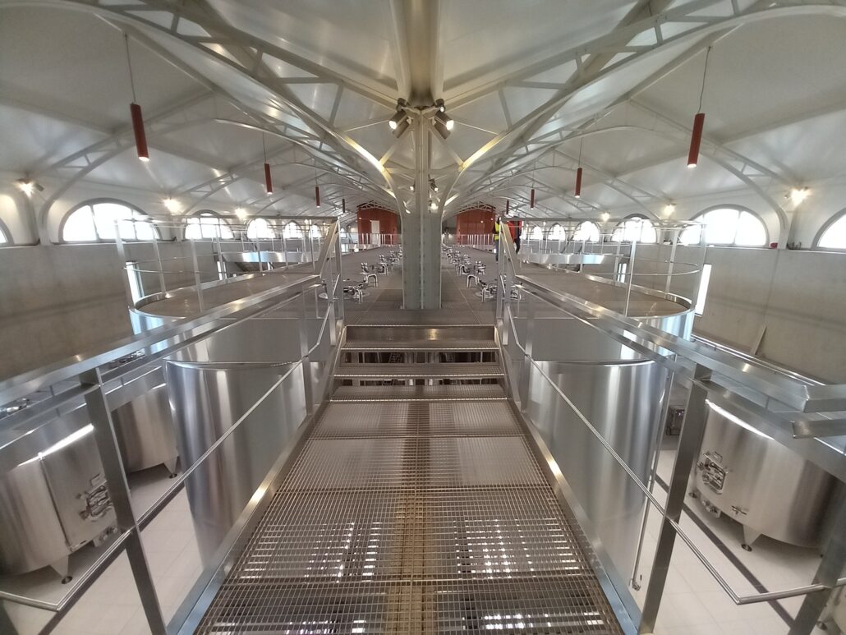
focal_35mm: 13
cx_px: 423
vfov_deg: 89.9
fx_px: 318
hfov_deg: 106.2
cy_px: 318
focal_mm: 1.13
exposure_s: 1/50
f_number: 2.2
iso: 200
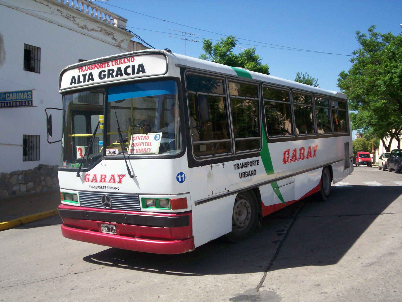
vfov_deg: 39.7
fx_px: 418
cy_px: 151
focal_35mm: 36
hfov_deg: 51.4
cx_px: 201
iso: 100
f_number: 4.5
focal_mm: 5.9
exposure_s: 1/528
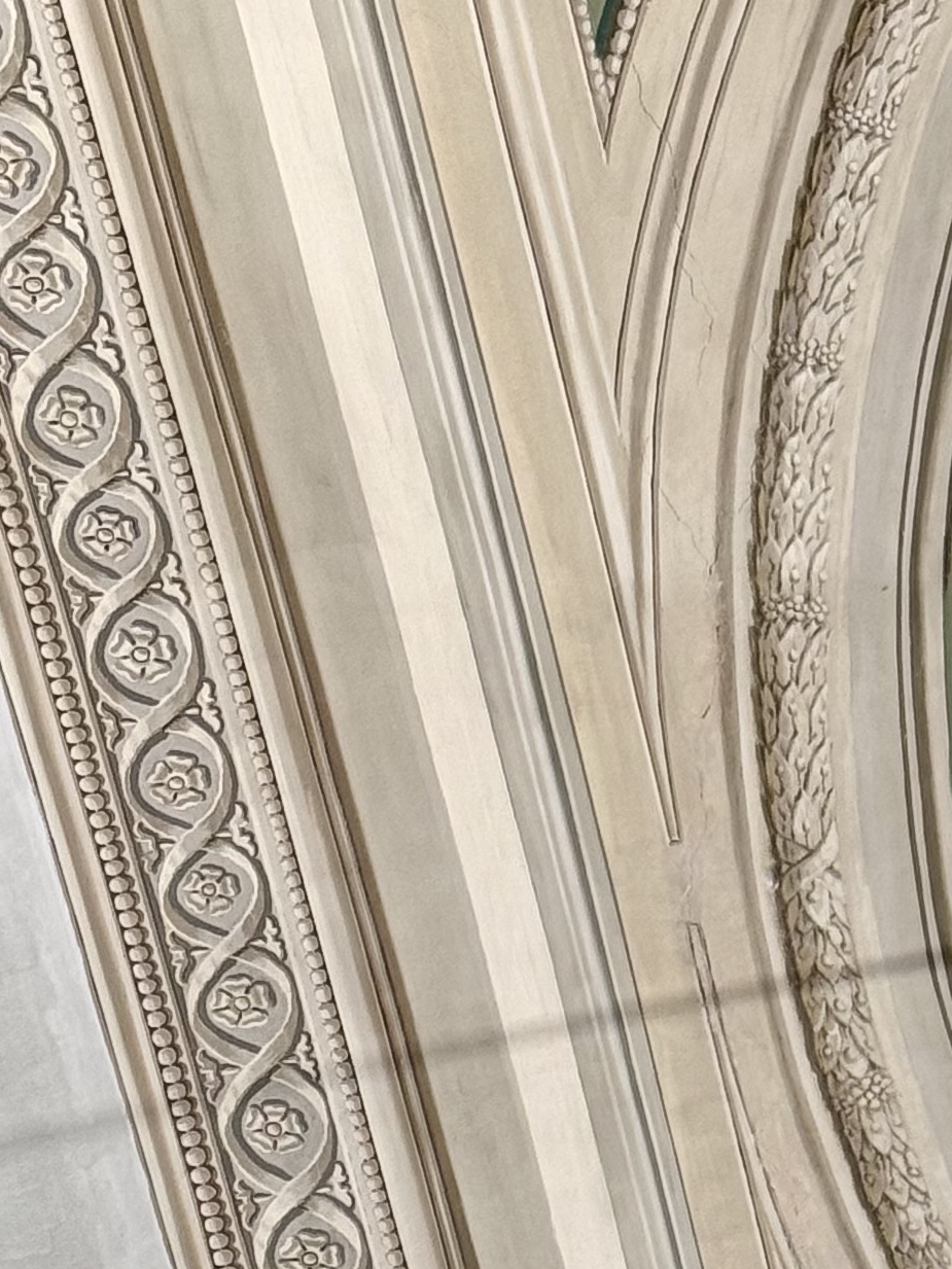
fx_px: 5756
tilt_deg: +61.8
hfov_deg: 9.1
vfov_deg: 12.6
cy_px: 833
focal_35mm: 157
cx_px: 1544
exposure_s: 1/92
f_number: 1.78
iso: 100
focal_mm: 6.76
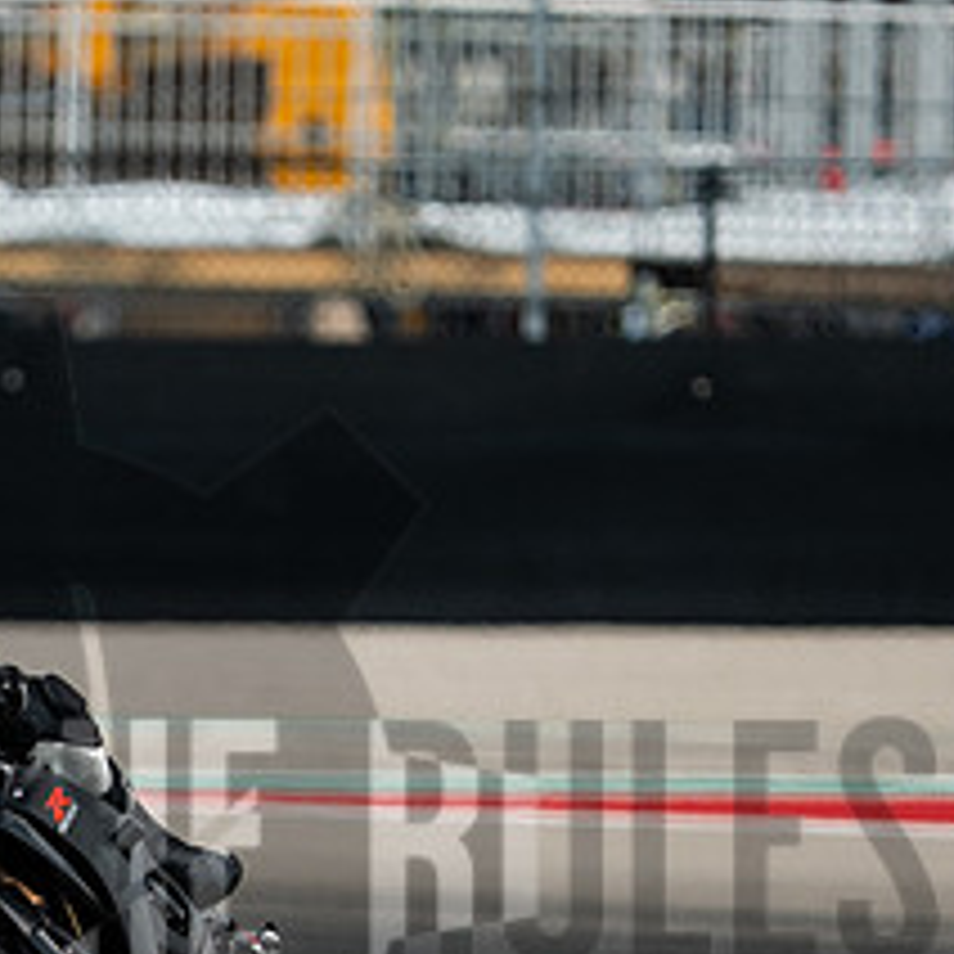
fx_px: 30401
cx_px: -14
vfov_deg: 1.8
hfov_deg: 1.8
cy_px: 848
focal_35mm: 975
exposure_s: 1/2500
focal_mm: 280
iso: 500
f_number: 2.8
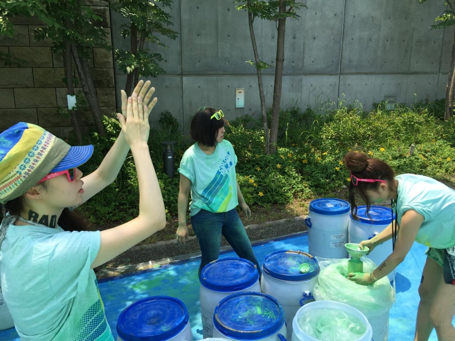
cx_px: 228
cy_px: 170
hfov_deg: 61.7
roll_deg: -1.6
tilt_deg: -12.0
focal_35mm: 29
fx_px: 381
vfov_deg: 48.2
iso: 32
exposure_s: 1/989
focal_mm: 4.15
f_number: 2.2
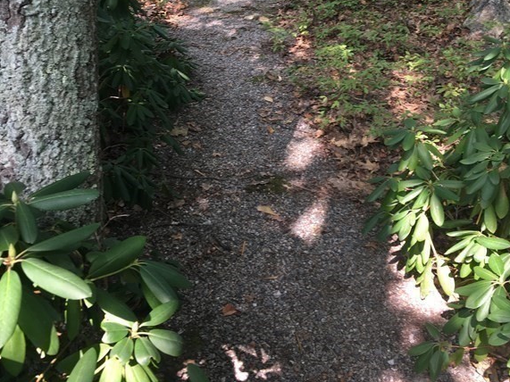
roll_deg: -4.1
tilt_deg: -11.9
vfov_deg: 34.8
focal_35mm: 39
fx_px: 574
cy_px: 40
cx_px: 255
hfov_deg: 47.9
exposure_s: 1/60
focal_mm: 4.15
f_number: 2.2
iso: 25
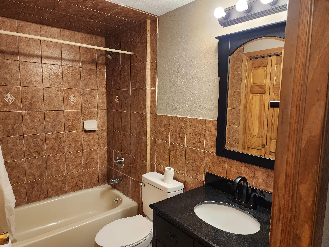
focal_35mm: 23
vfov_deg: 58.9
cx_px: 164
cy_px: 124
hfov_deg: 73.9
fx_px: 219
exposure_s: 1/120
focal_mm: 6.4
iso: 320
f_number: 1.8
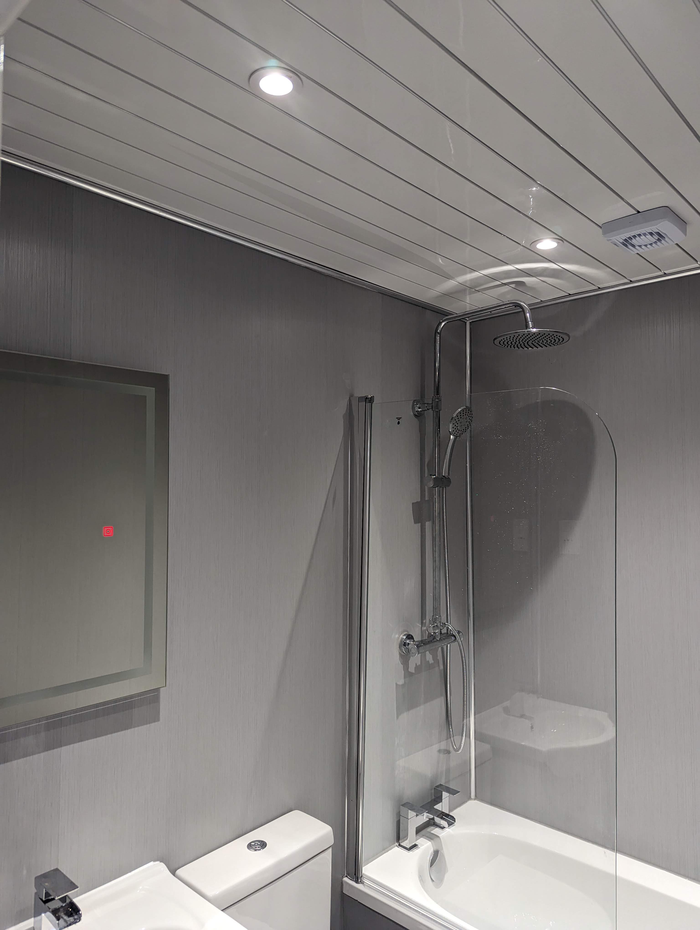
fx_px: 645
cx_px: 350
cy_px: 465
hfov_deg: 56.9
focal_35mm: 24
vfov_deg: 71.5
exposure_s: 1/100
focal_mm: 6.81
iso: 246
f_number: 1.85
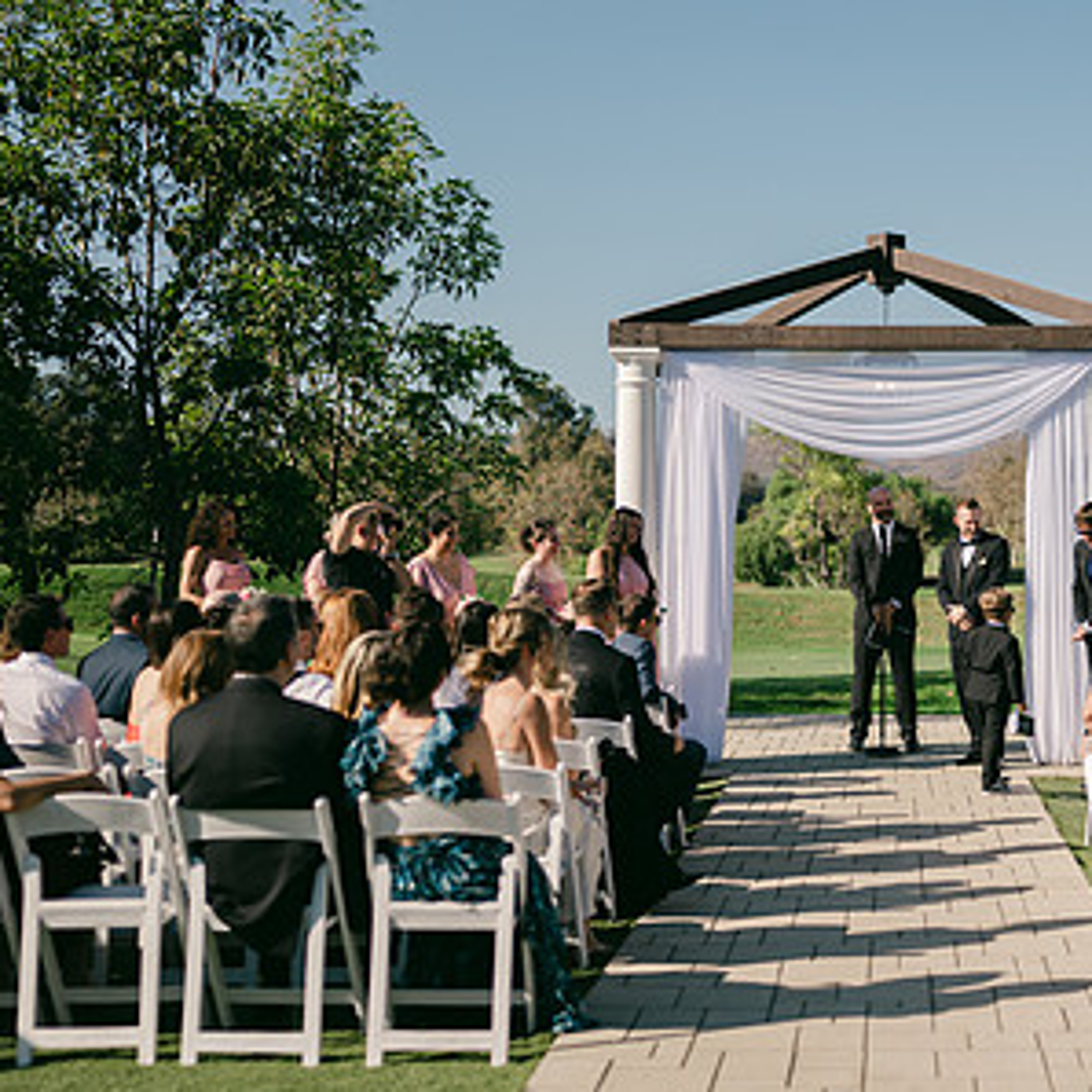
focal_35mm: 58
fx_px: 2070
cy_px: 500
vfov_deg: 29.5
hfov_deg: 28.8
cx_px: 901
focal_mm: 35
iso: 64
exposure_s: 1/8000
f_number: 1.4
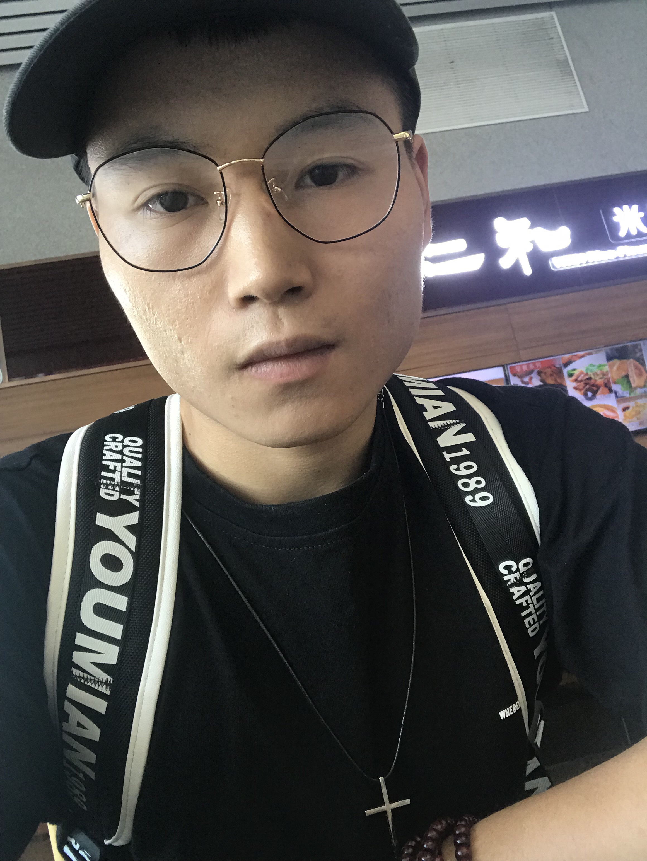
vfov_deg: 56.8
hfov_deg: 44.2
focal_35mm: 32
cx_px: 324
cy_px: 430
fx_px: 797
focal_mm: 2.87
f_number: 2.2
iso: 80
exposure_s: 1/33
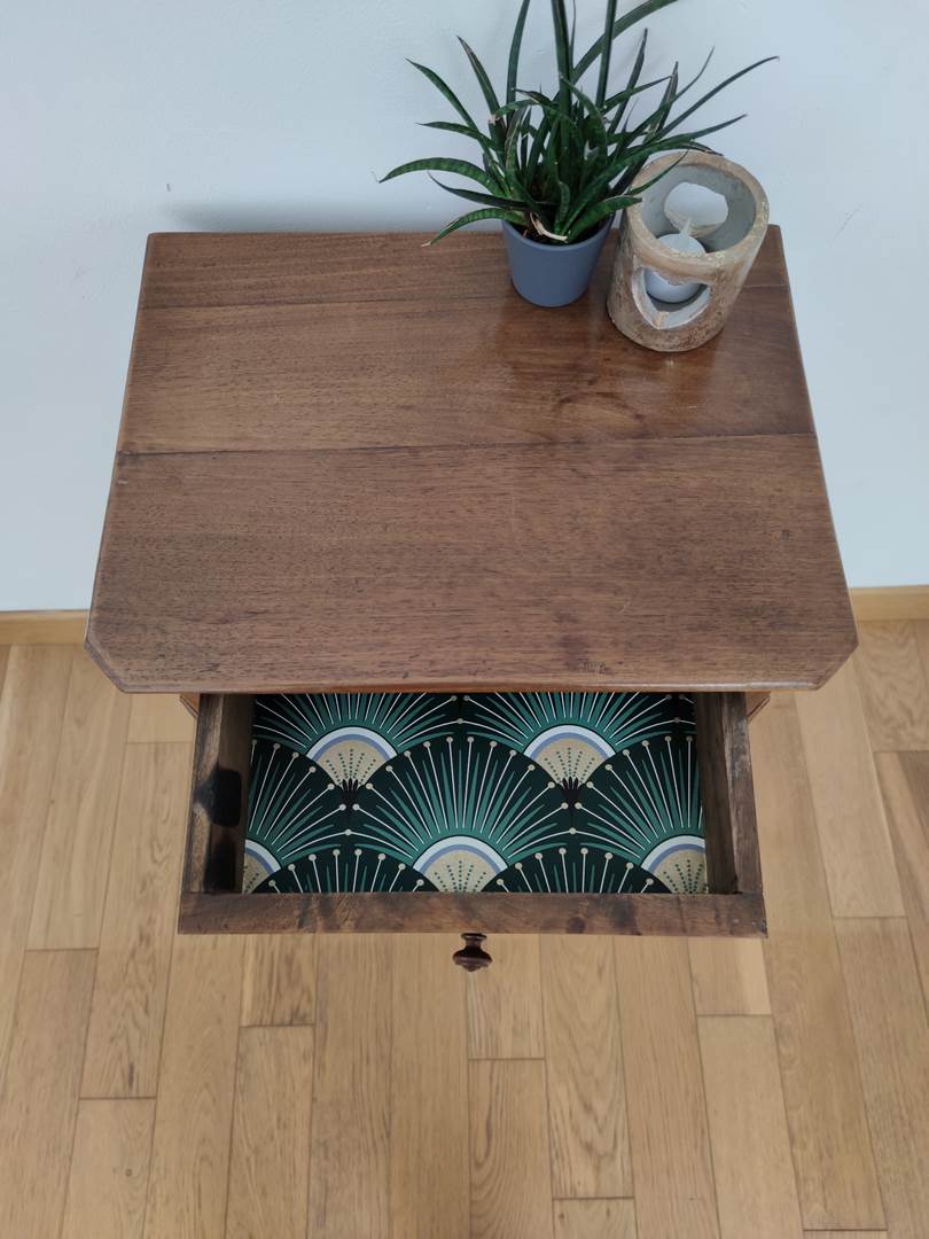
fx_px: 859
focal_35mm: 24
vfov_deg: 71.6
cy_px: 620
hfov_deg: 56.8
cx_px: 464
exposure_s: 1/100
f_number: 1.69
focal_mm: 6.72
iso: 240
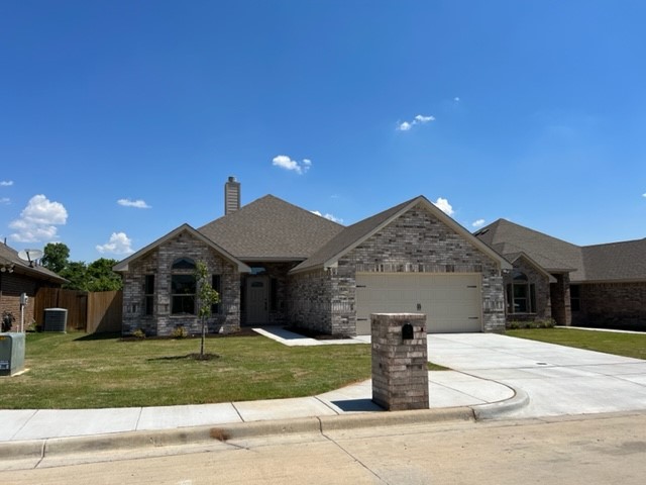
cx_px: 323
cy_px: 242
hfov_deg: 67.3
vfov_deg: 53.1
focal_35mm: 26
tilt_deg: +6.0
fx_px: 485
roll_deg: +1.1
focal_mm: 5.7
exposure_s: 1/6211
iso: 50
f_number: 1.5
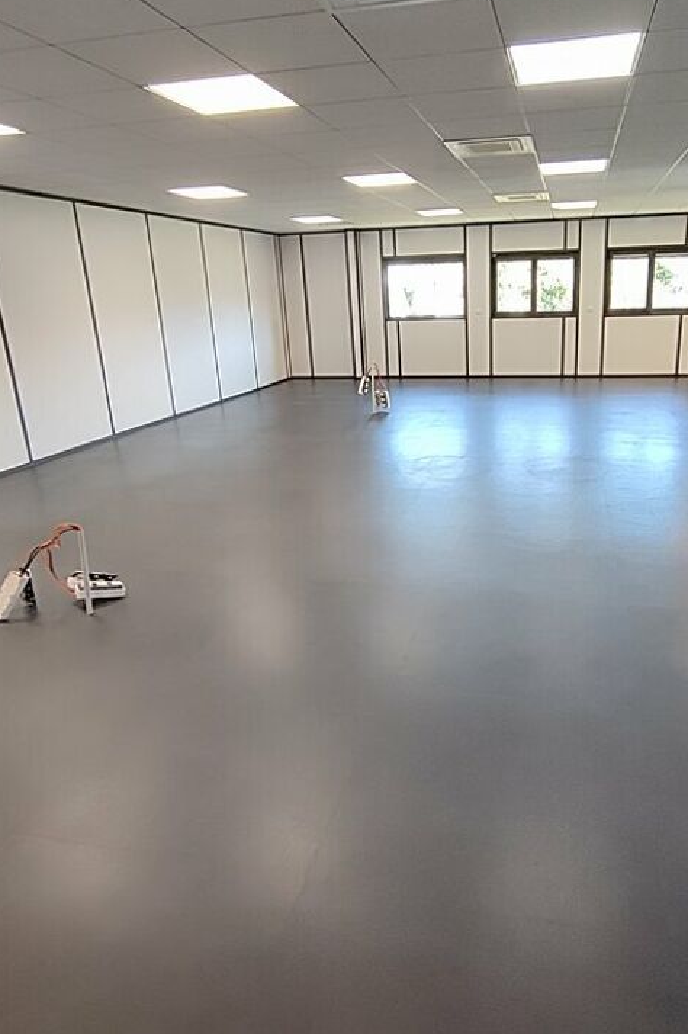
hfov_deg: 63.4
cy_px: 500
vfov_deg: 86.9
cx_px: 438
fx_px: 545
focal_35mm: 19
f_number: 2.2
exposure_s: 1/50
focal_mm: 1.66
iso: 139
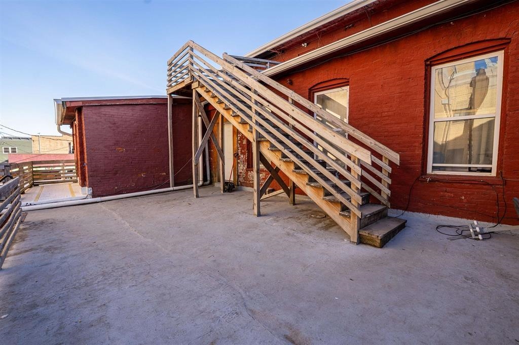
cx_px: 260
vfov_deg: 77.3
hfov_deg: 100.4
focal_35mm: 15
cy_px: 172
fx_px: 216
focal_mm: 10
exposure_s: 1/200
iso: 100
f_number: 8
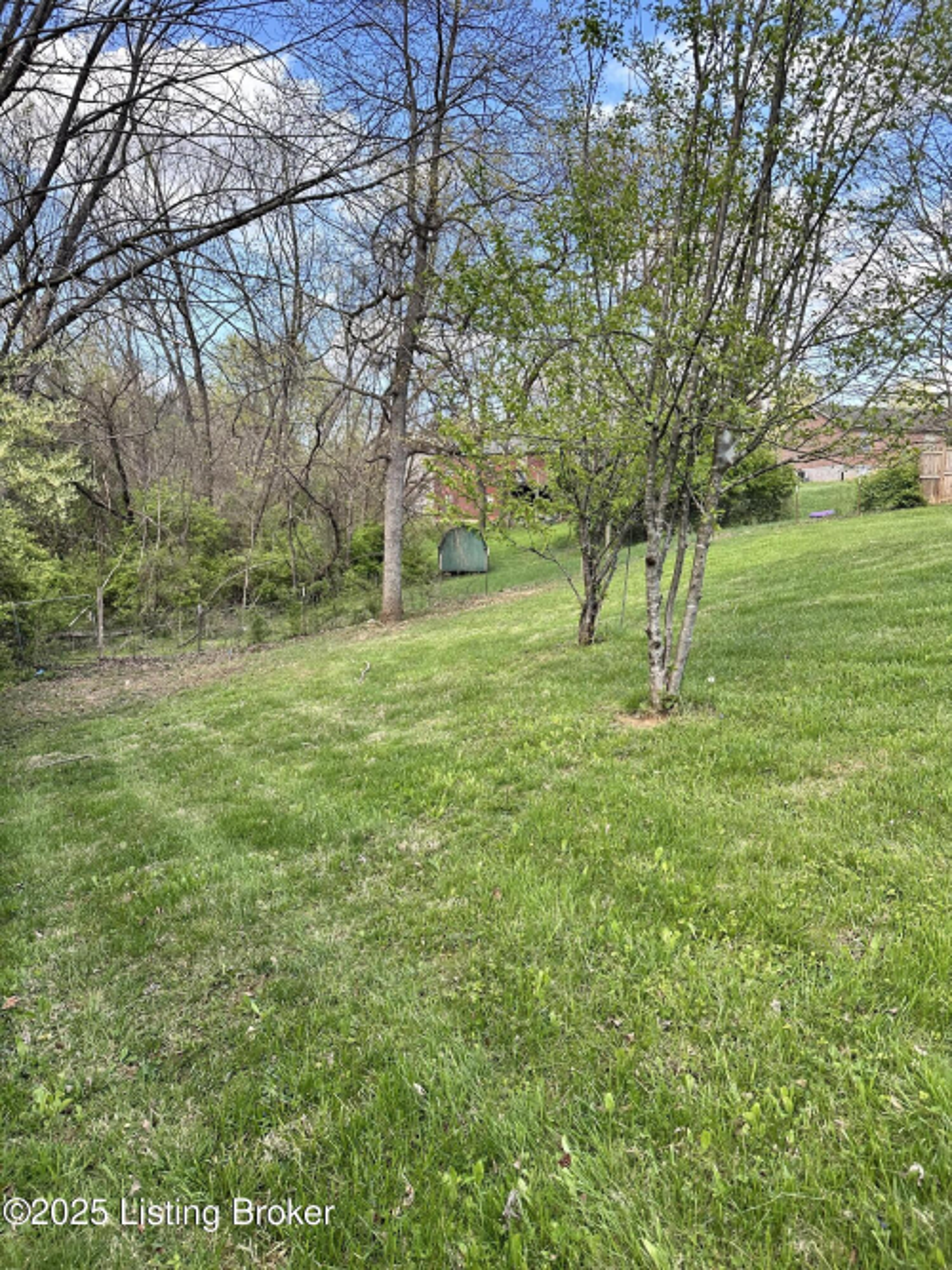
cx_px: 476
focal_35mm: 24
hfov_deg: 56.8
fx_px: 880
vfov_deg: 71.6
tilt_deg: -6.8
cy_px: 635
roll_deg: -2.5
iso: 80
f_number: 1.78
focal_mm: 6.86
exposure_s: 1/654
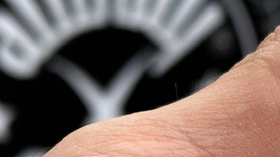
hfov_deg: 11.1
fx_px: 1425
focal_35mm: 192
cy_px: 300
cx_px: 298
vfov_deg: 6.2
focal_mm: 6.86
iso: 50
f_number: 1.78
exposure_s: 1/248
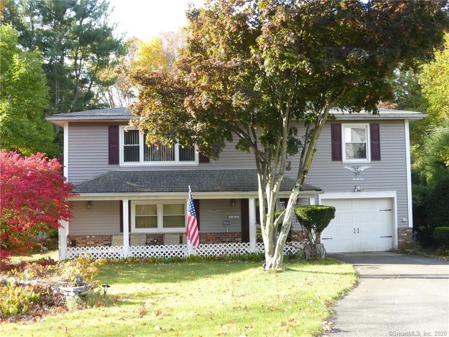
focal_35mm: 39
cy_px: 168
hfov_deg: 47.9
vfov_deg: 36.8
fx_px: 506
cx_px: 224
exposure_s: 1/80
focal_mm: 6.9
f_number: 3.9
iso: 100
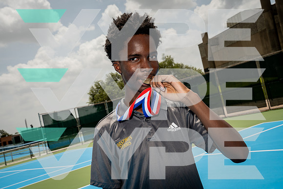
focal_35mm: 48
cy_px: 94
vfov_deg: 28.1
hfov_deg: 41.1
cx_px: 142
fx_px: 377
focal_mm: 48
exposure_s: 1/200
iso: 100
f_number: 11
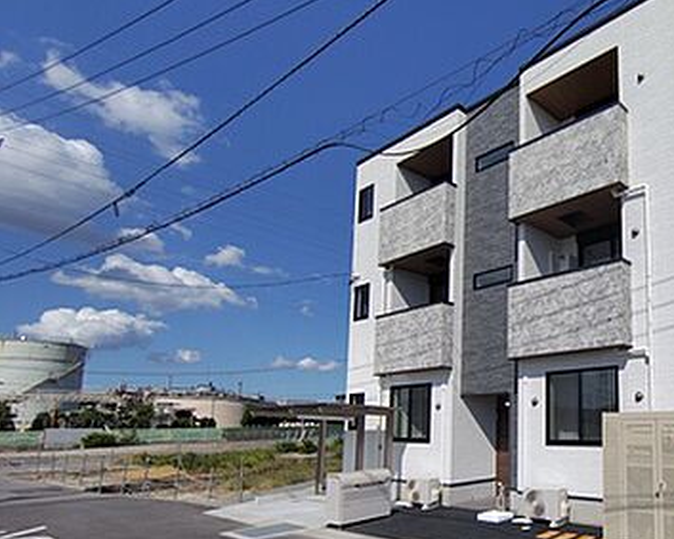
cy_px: 363
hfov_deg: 61.1
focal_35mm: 23
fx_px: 459
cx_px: 609
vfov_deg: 59.3
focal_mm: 2.16
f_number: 2.2
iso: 100
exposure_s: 1/1938
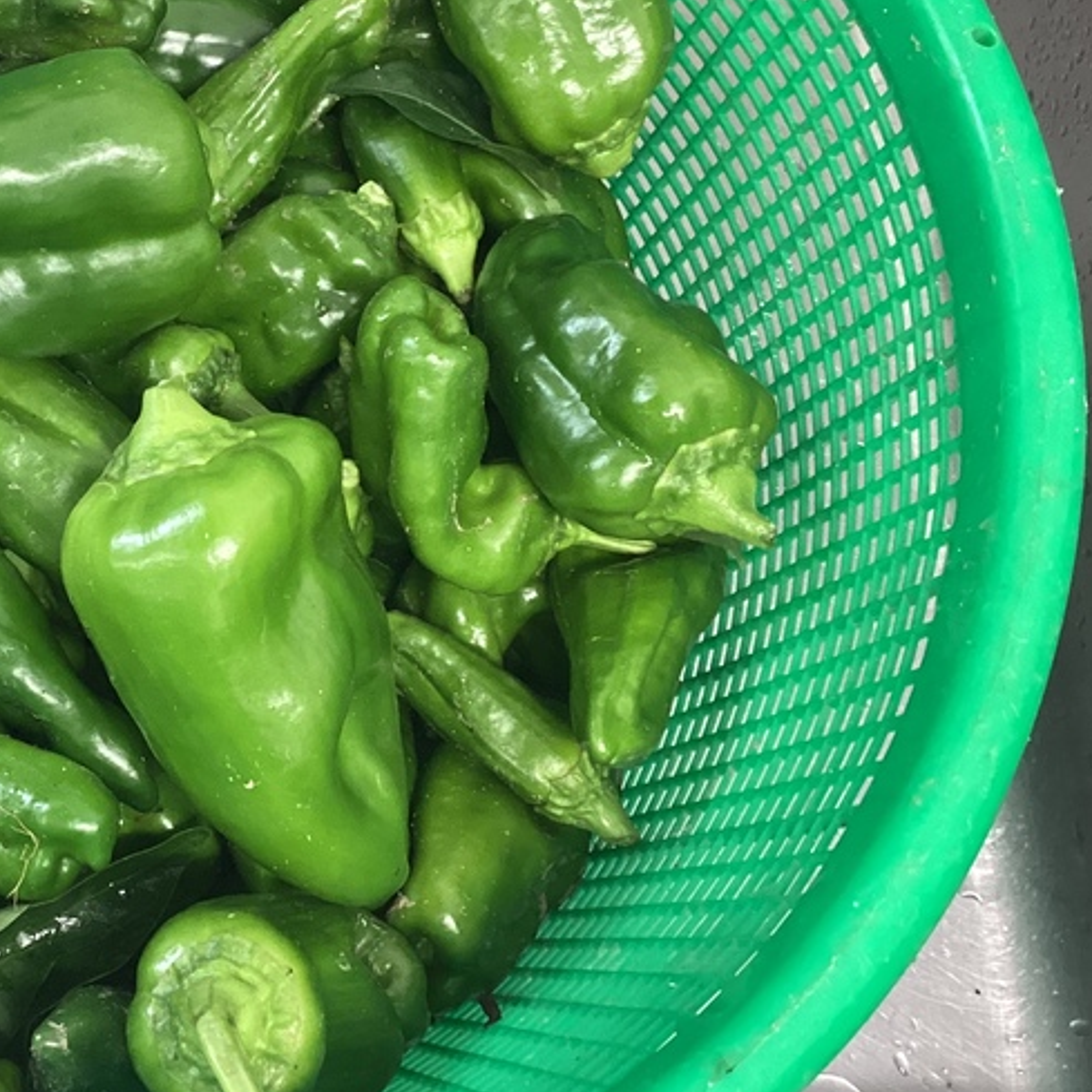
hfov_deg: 29.3
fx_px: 1999
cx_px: 114
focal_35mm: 56
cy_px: 427
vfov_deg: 30.5
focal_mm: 3.3
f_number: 2.4
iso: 320
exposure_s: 1/60
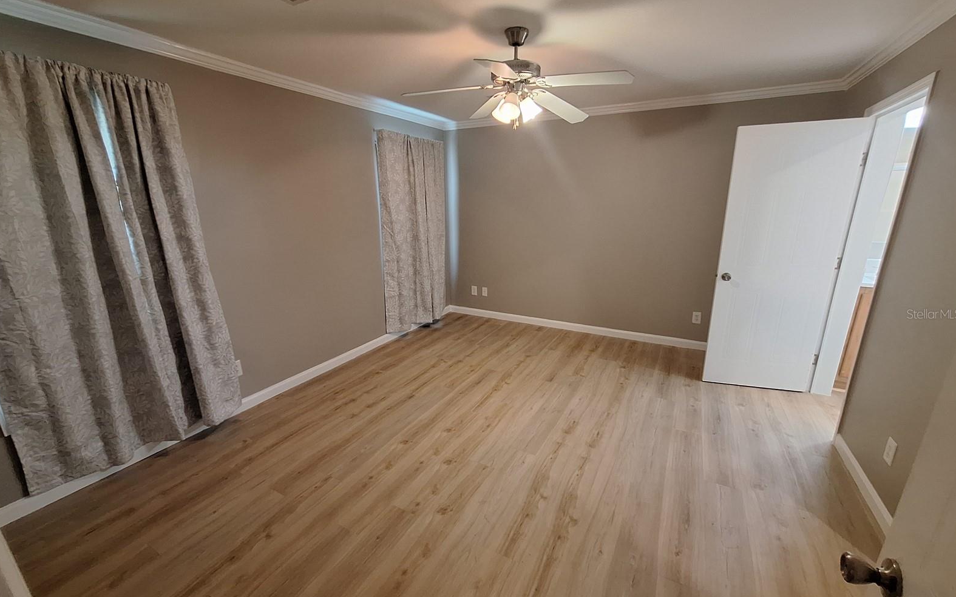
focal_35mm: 14
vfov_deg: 78.6
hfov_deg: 105.3
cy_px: 314
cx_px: 478
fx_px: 365
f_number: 2.2
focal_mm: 1.74
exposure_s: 1/24
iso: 200
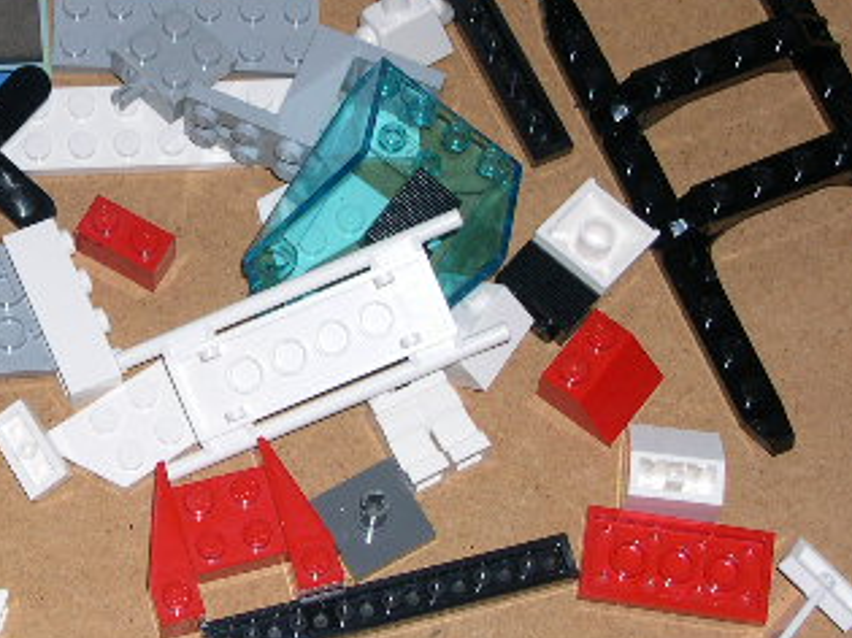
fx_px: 3100
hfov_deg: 15.5
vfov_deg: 11.7
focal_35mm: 126
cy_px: 176
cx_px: 70
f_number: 3.5
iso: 100
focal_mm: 13.2
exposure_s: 1/60
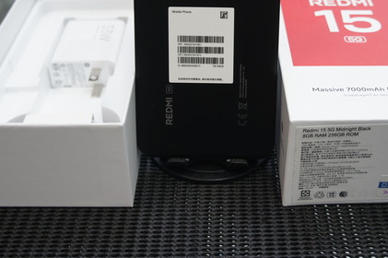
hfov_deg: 36.8
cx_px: 236
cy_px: 60
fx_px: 580
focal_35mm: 54
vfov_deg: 24.8
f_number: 4
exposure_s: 1/40
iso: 200
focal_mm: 21
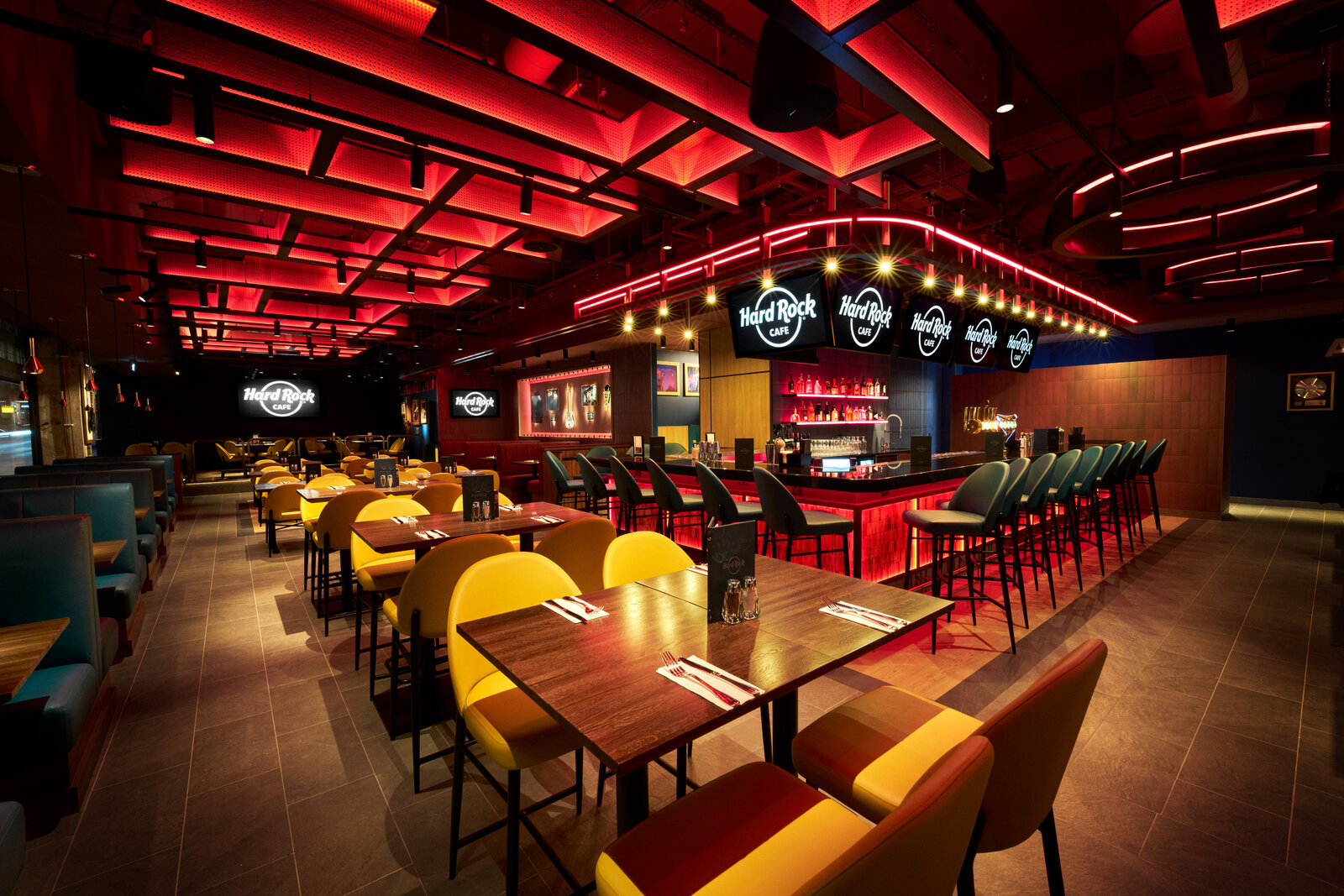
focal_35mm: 14
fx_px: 523
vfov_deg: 81.2
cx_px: 672
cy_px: 448
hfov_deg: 104.2
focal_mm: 14
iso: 250
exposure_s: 2
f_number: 13
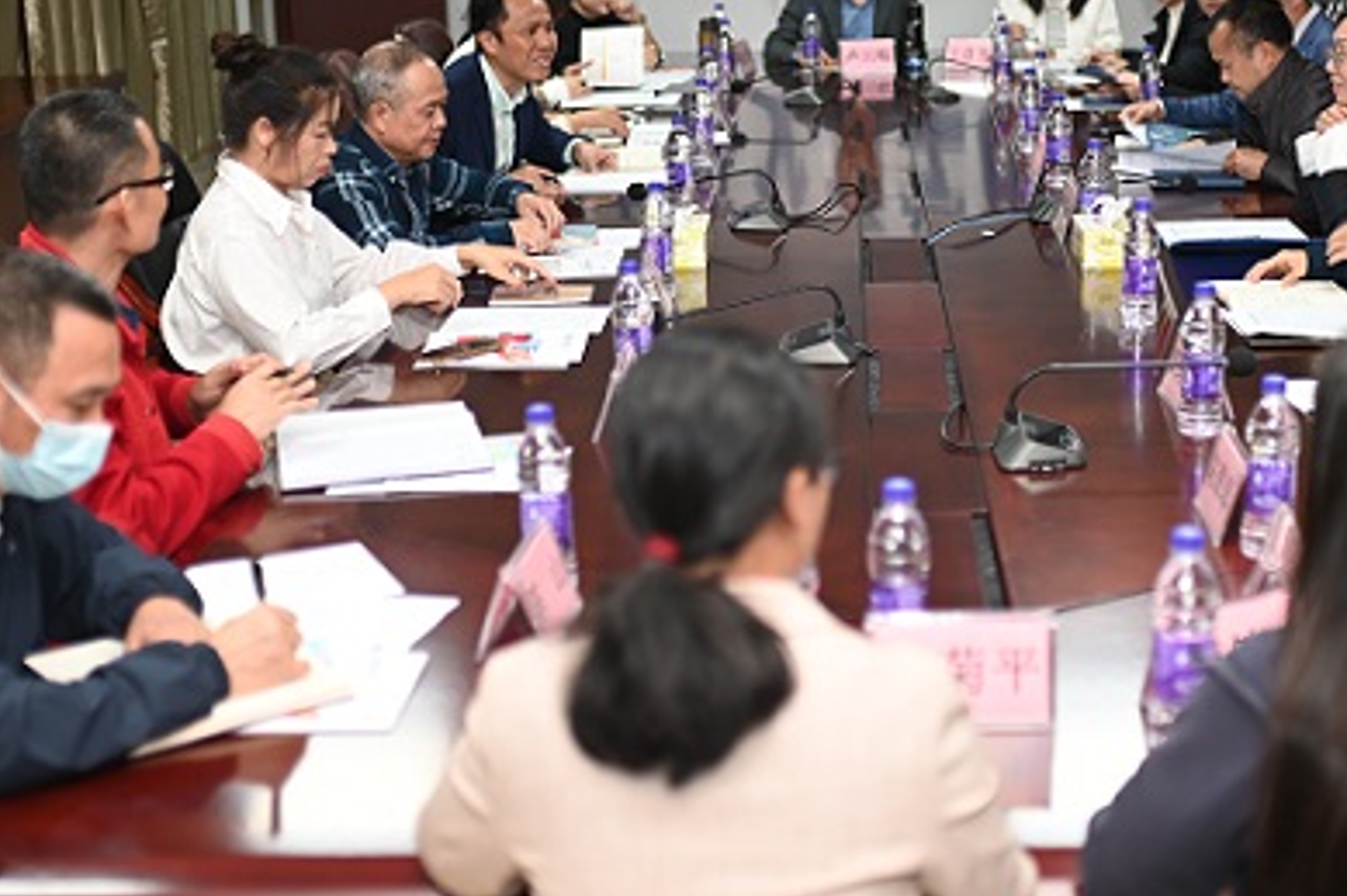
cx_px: 873
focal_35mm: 63
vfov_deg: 21.5
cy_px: 387
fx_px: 2356
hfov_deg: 31.7
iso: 140
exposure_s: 1/100
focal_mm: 35
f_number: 1.4
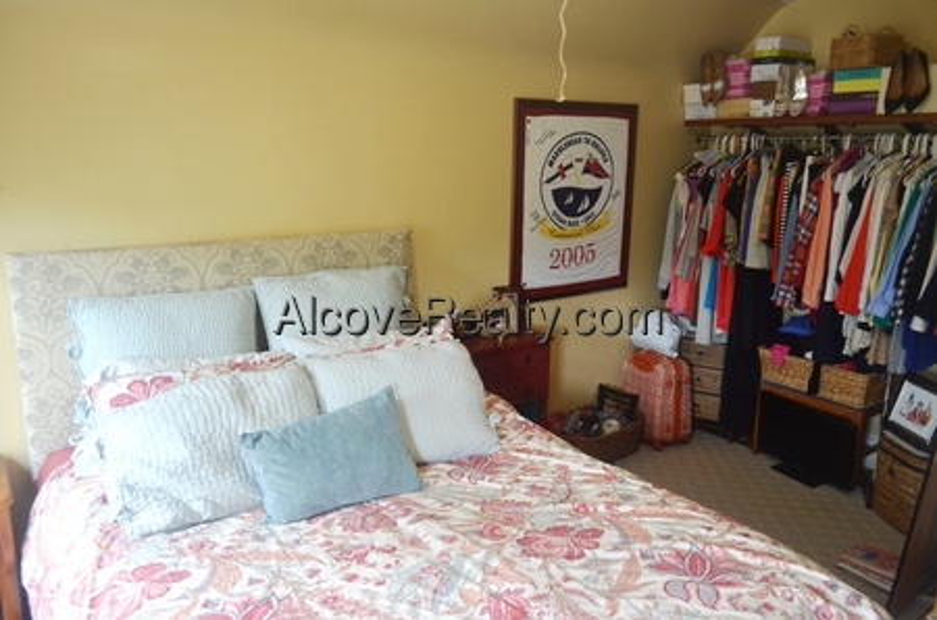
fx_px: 701
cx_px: 468
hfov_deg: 67.5
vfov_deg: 47.7
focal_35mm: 27
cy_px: 310
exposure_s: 1/60
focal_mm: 18
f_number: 4
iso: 400
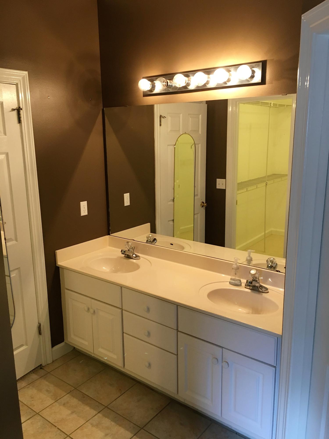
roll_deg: +1.2
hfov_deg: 48.2
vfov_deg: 61.7
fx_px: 367
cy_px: 220
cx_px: 164
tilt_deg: -12.6
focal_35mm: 29
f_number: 2.2
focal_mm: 4.15
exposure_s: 1/33
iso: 125
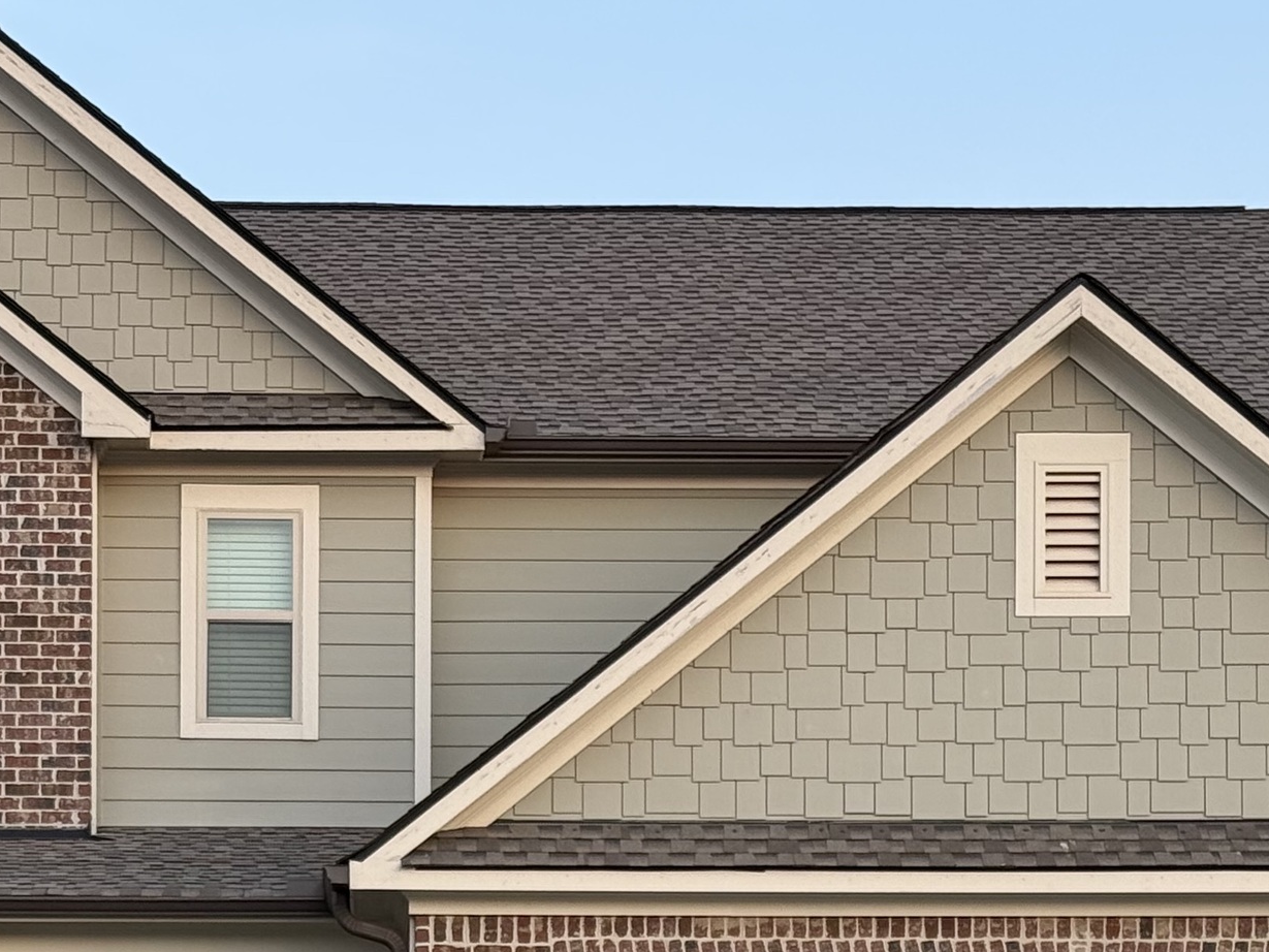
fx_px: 4400
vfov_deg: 12.0
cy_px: 1185
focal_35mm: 120
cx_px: 409
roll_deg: +0.0
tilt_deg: +1.7
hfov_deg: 16.4
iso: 80
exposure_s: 1/149
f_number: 1.78
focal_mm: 6.76
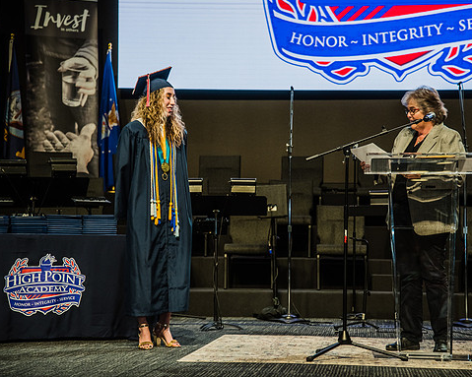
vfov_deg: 16.9
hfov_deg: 21.0
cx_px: 257
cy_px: 188
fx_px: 1271
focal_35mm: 91
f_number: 4.5
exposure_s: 1/200
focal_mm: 80
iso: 800
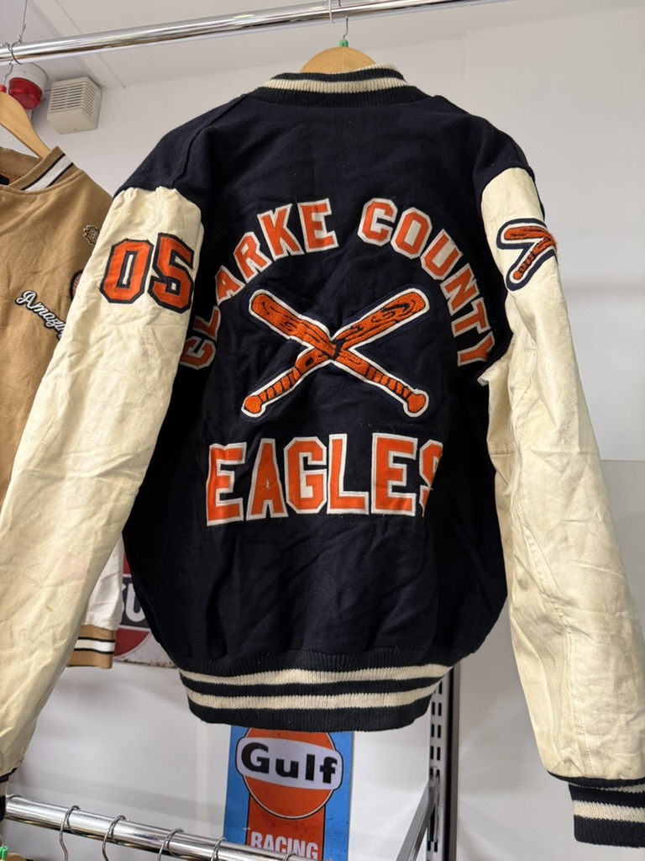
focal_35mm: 24
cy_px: 430
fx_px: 596
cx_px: 322
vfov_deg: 71.6
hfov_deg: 56.8
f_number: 1.78
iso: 200
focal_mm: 6.76
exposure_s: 1/50
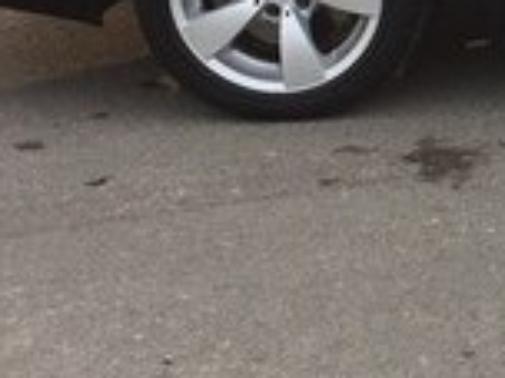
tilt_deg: -14.8
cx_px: 801
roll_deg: +1.5
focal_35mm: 126
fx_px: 1838
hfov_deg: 14.4
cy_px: -75
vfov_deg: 11.5
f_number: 2.2
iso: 32
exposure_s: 1/260
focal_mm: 4.15
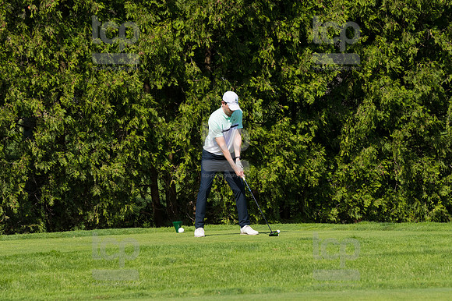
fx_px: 3764
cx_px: 226
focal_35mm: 300
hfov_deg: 6.9
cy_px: 150
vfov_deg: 4.6
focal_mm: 200
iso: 320
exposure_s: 1/1600
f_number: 5.6
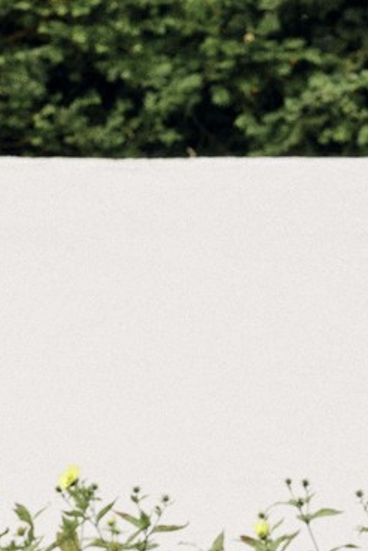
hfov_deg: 3.0
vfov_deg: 4.5
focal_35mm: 450
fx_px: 6893
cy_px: 984
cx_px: 606
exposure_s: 1/160
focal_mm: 85
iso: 500
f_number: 5.6
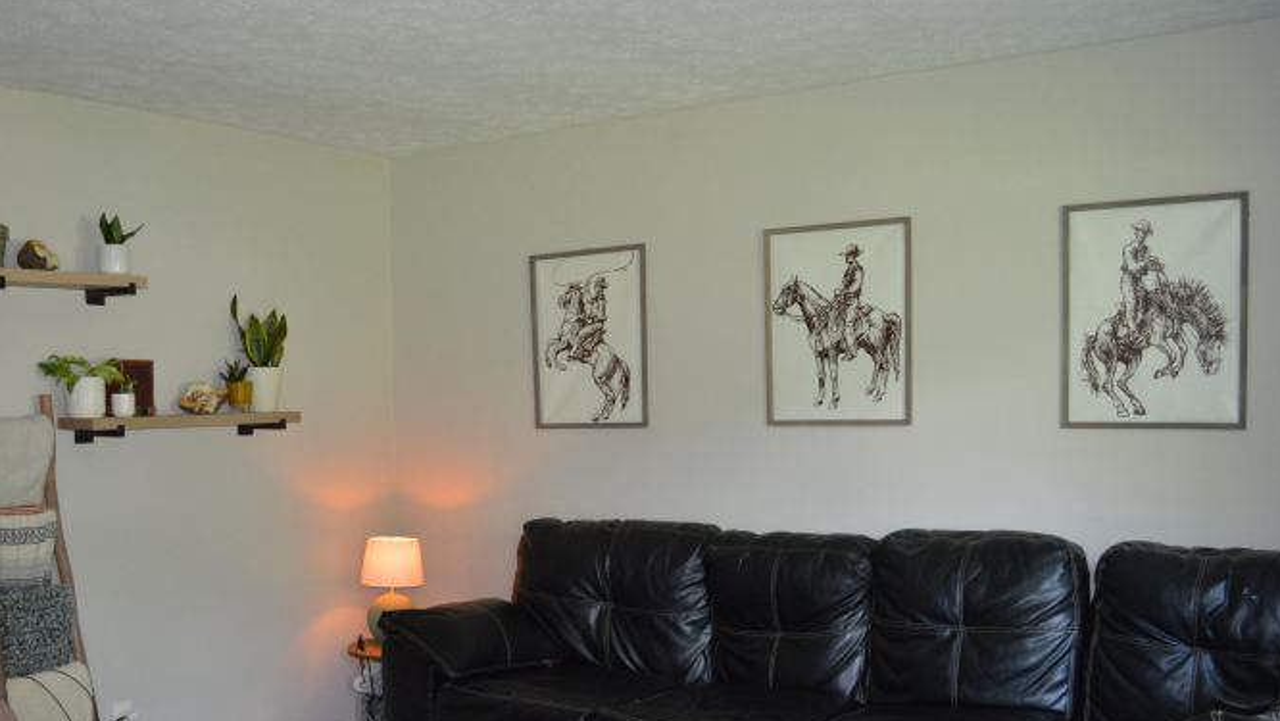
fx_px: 1324
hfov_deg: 51.5
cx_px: 565
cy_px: 471
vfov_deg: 30.3
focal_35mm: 39
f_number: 3.8
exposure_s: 1/60
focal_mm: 22
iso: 450
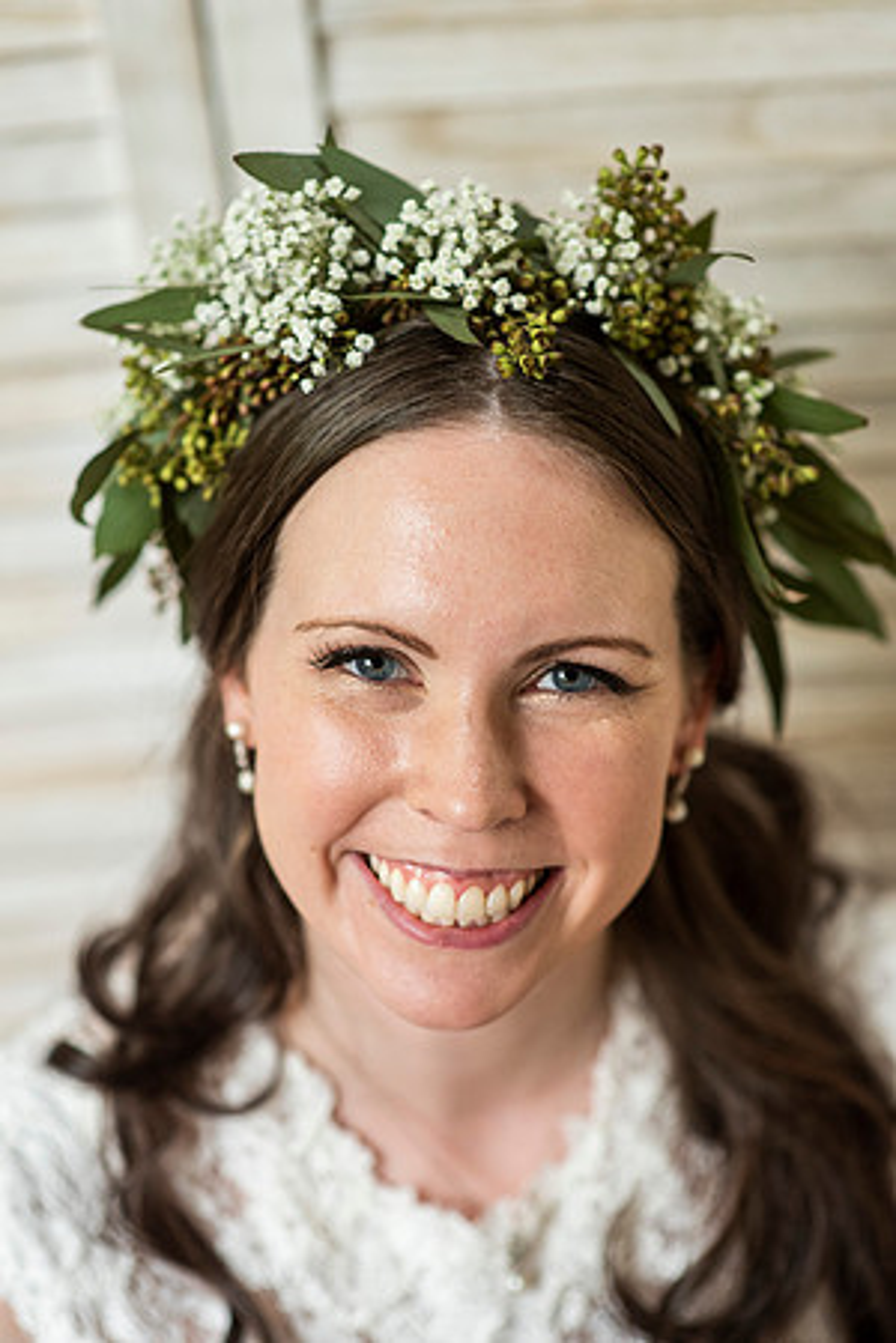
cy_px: 672
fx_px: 3173
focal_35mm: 85
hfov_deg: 16.1
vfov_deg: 23.9
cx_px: 448
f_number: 2.5
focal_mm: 85
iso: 1600
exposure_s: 1/500
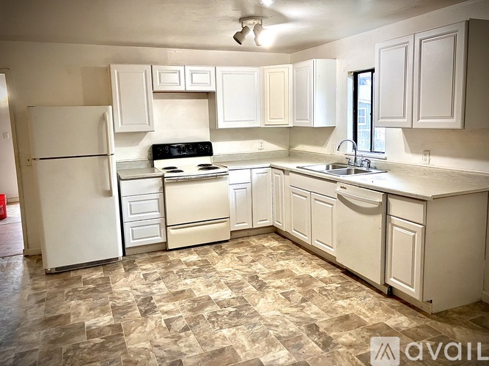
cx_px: 244
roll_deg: +0.6
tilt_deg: -7.8
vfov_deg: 49.7
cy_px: 183
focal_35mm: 28
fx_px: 395
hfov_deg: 63.5
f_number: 1.8
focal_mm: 3.99
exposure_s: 1/60
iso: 80
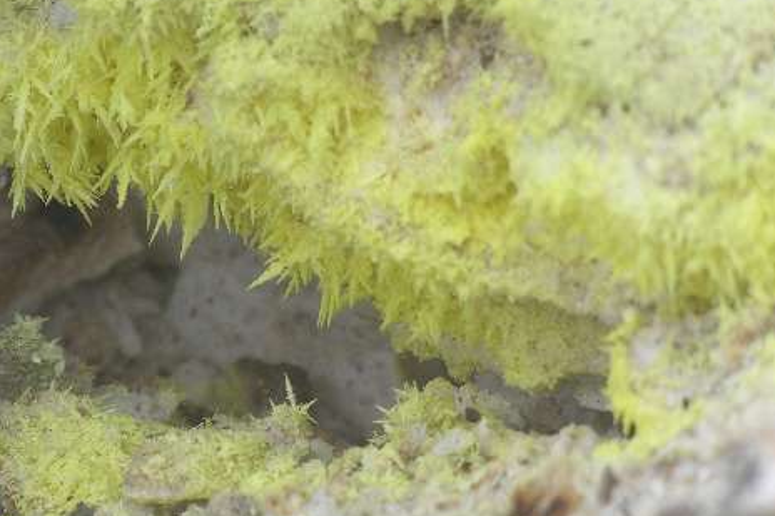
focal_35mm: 502
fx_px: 10803
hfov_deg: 4.1
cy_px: 296
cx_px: 292
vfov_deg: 2.7
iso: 50
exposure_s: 1/107
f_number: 5.8
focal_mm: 89
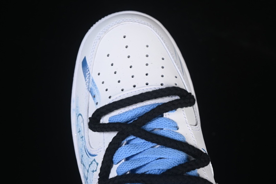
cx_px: 138
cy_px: 92
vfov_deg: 18.2
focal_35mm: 75
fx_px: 575
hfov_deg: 27.0
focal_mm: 50
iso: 160
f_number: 7.1
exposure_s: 1/80
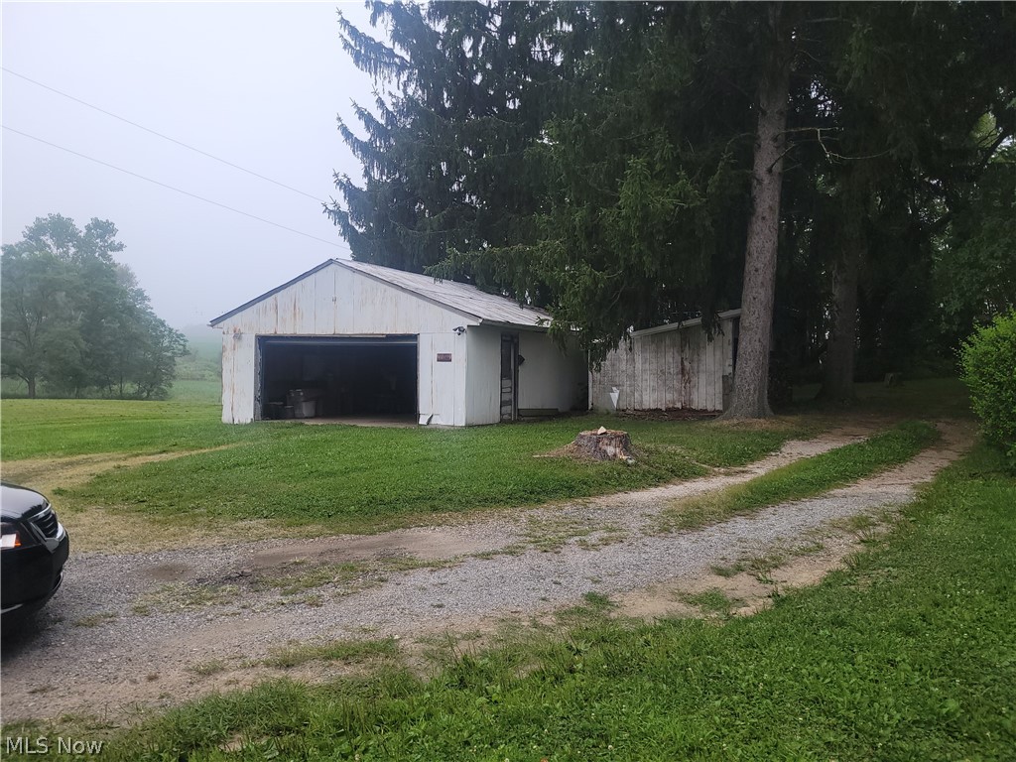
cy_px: 381
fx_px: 763
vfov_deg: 53.1
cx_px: 508
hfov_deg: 67.3
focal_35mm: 26
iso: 40
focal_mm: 5.4
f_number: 1.8
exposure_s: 1/169
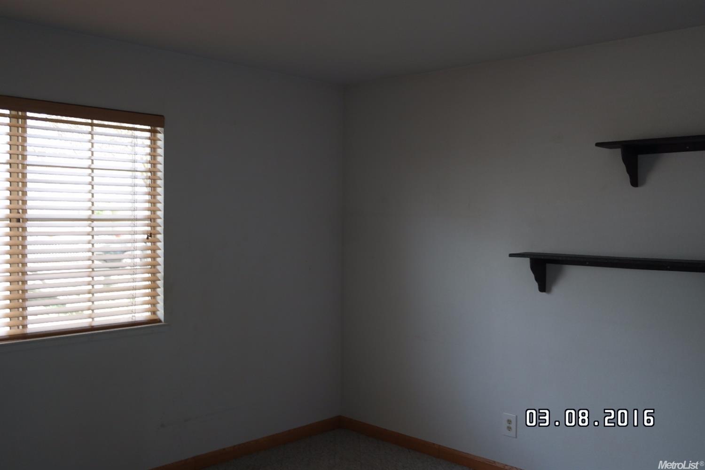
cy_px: 235
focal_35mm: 36
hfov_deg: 53.1
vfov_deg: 36.9
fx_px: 705
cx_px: 352
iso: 200
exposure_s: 1/50
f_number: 3.5
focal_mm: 24
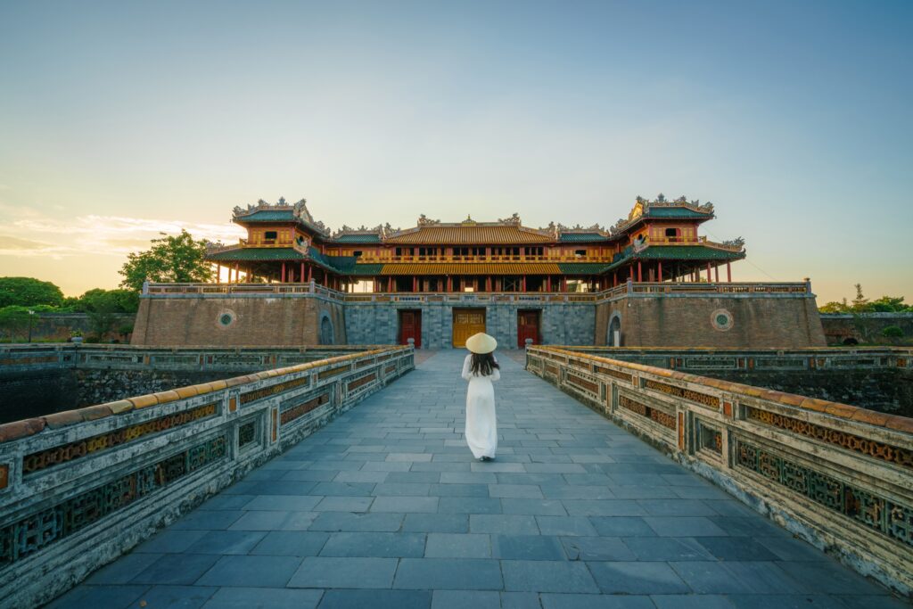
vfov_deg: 73.8
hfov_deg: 96.7
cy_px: 304
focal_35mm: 16
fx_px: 406
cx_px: 456
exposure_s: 1/90
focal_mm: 16
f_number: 8
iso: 160
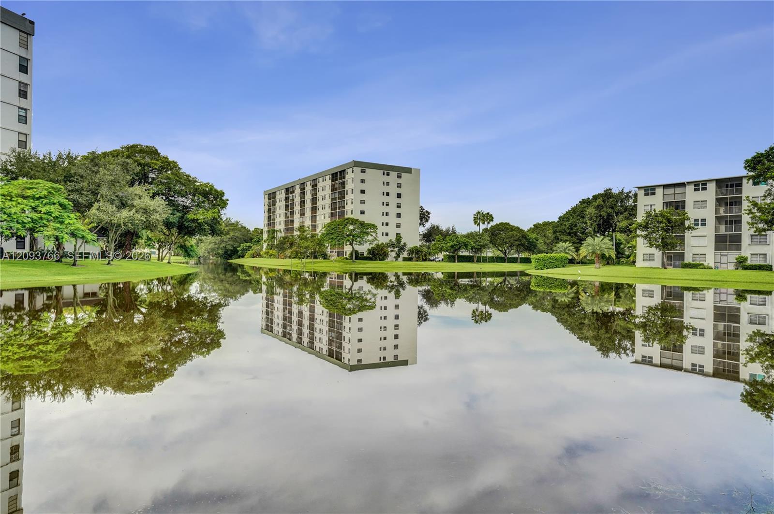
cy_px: 257
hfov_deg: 73.8
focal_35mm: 24
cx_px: 387
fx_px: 515
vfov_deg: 53.0
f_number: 11
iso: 1250
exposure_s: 1/500
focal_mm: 24
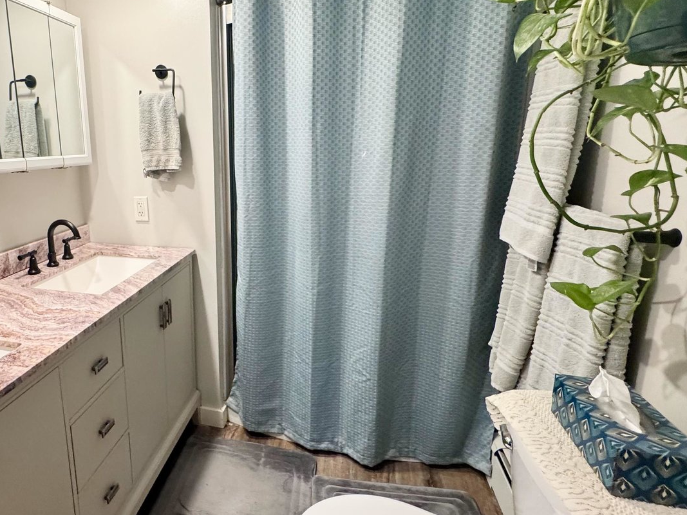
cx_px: 223
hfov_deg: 76.2
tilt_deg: -12.1
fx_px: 417
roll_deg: +1.3
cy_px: 227
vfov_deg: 63.2
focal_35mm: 21
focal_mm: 2.22
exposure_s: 1/120
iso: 320
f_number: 2.2
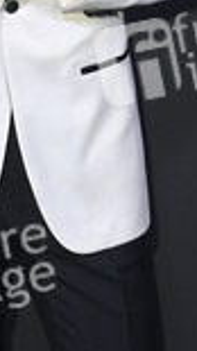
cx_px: 5
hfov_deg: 9.3
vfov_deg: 15.9
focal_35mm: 130
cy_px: -61
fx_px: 1209
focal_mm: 48
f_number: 5.6
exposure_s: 1/250
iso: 1000
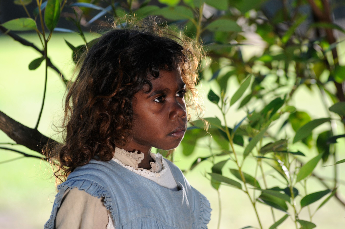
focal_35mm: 300
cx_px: 172
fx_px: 2872
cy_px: 114
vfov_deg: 4.6
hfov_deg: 6.9
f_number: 5.6
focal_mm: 200
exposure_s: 1/320
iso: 200
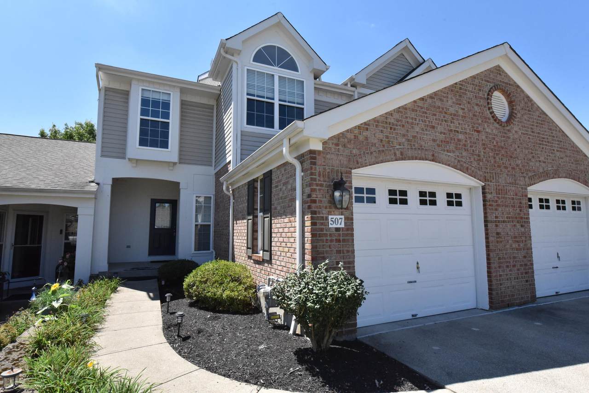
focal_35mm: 19
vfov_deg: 64.6
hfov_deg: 86.9
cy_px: 196
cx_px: 294
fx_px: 311
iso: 6400
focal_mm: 19
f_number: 16
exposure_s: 1/2500
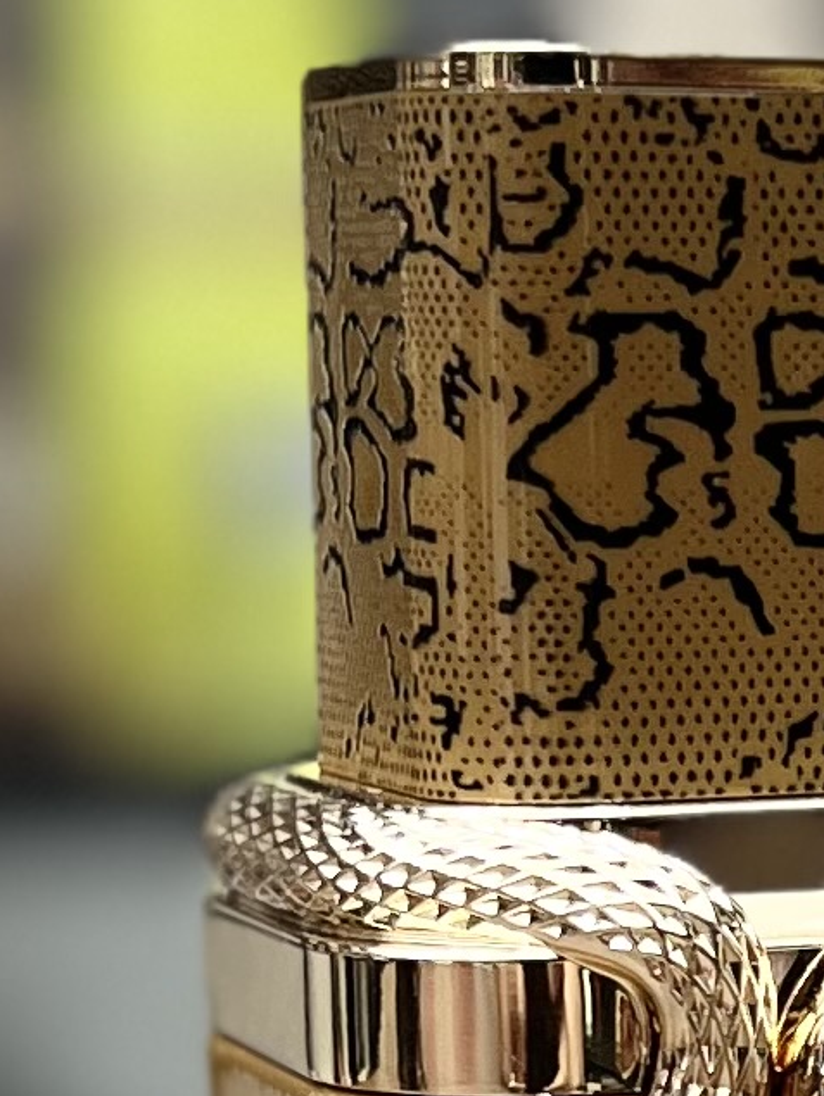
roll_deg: -0.8
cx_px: 1448
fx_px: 5232
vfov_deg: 11.9
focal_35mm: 165
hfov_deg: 8.7
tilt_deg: -5.1
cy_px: 923
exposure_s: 1/100
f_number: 1.5
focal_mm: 5.7
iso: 100
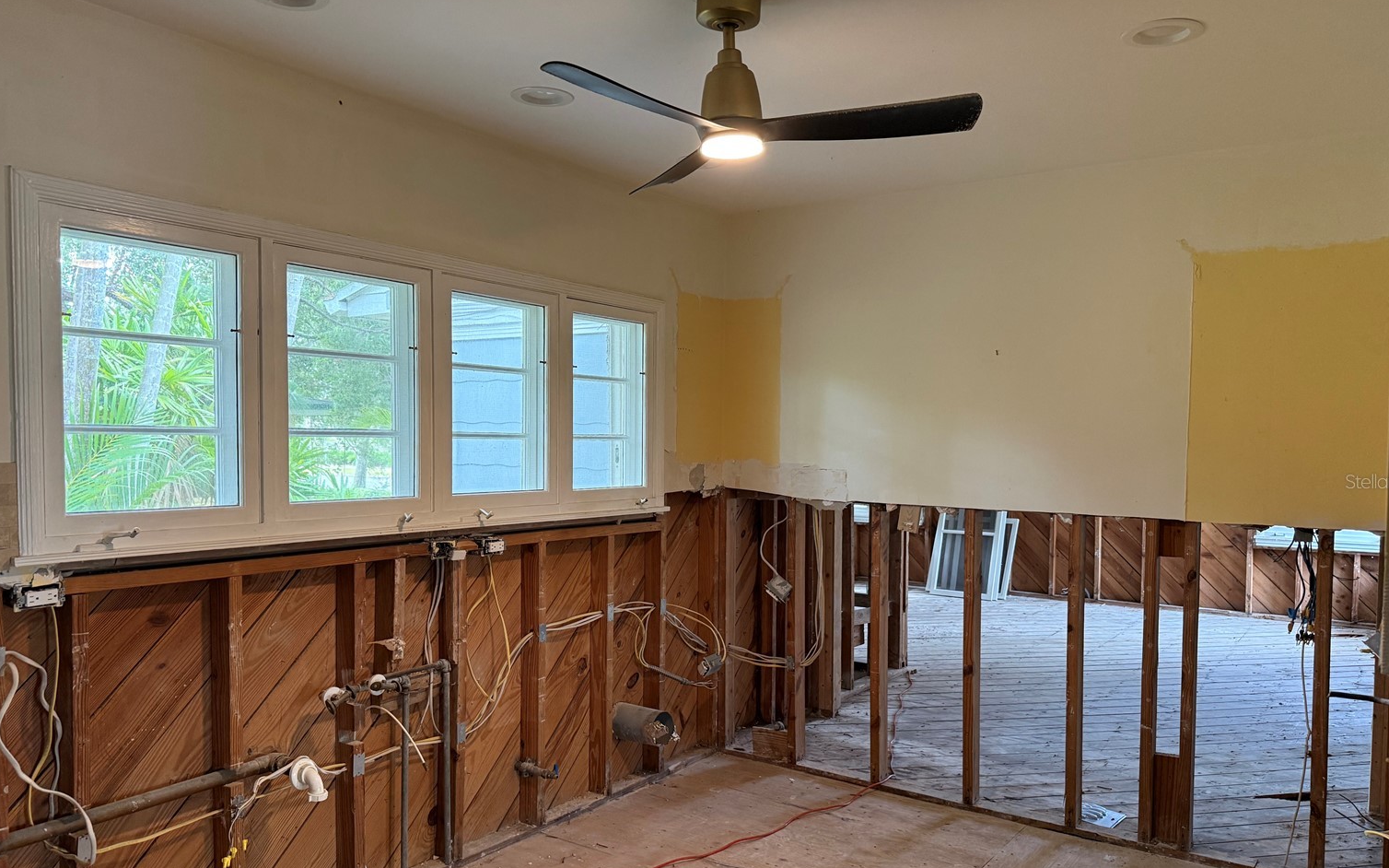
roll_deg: -0.9
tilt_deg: -2.6
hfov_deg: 68.4
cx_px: 695
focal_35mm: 27
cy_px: 481
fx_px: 1022
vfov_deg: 45.9
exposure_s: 1/60
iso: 320
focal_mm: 6.76
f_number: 1.78
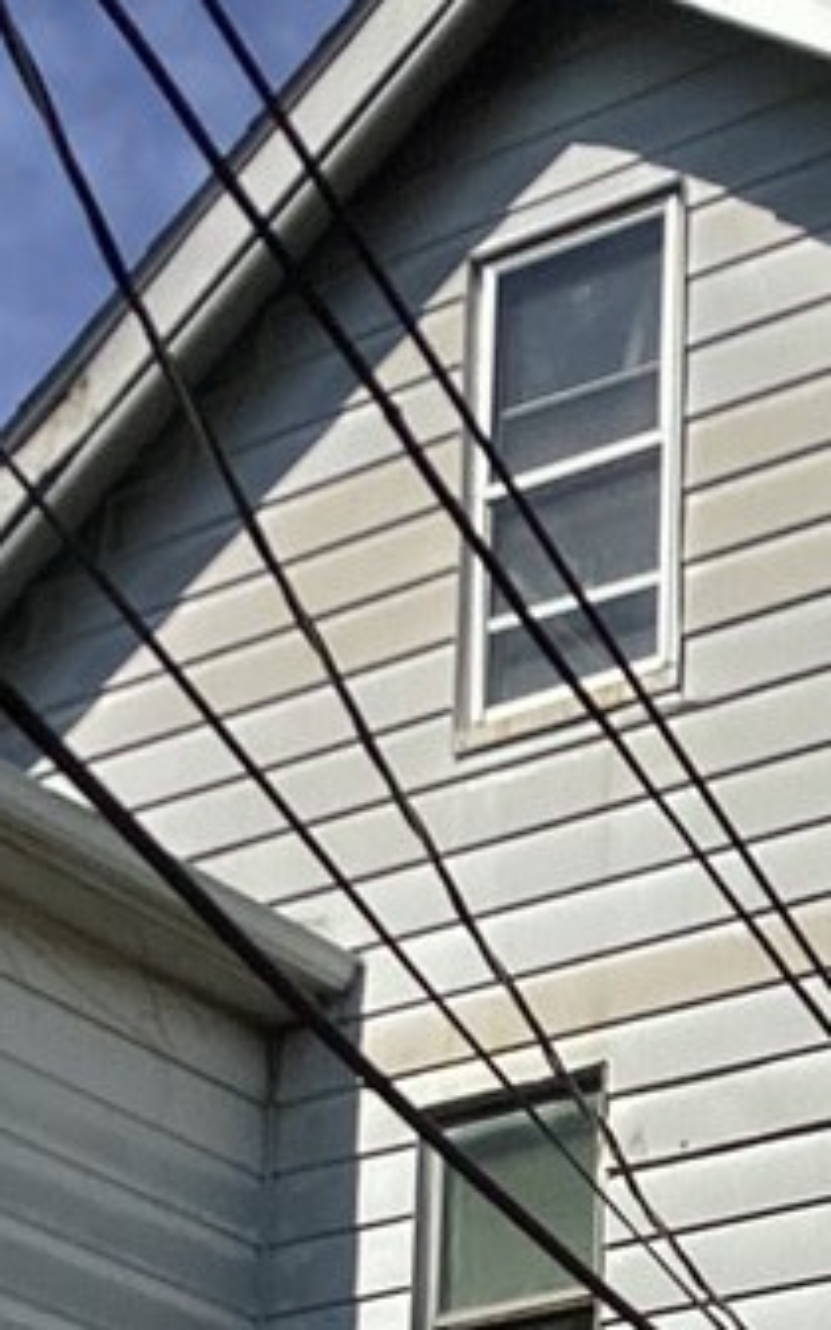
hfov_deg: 12.8
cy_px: 1837
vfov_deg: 18.9
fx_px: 3624
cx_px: 997
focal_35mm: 100
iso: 25
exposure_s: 1/4082
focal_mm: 3.3
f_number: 2.4
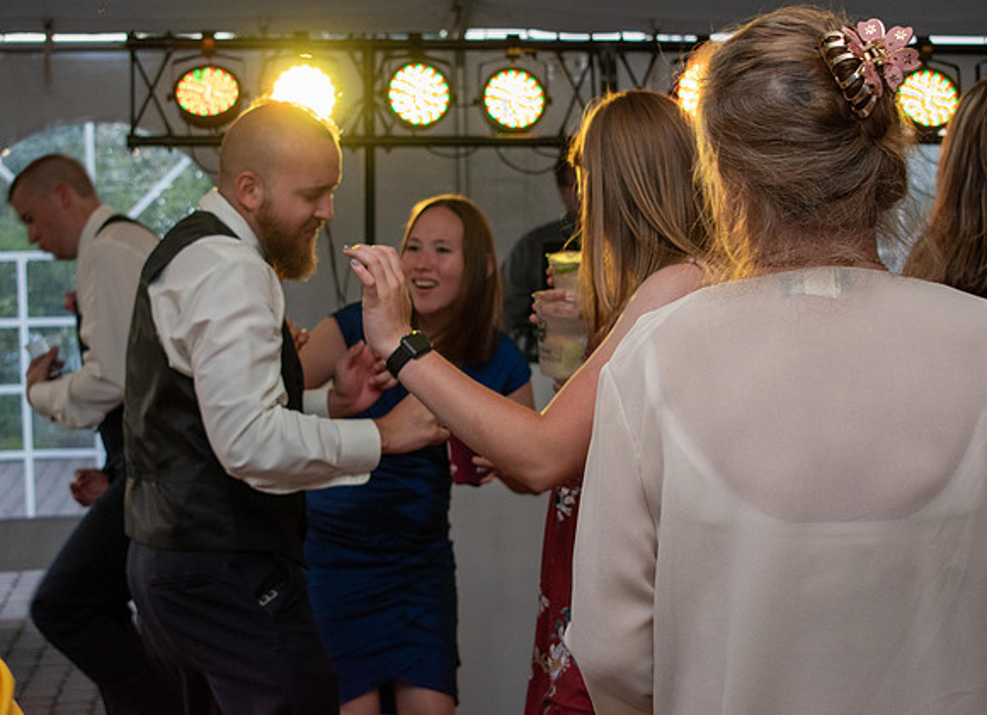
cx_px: 451
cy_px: 358
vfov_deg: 18.9
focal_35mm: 76
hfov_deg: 25.9
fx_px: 2144
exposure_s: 1/100
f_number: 5.3
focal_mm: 48
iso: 800
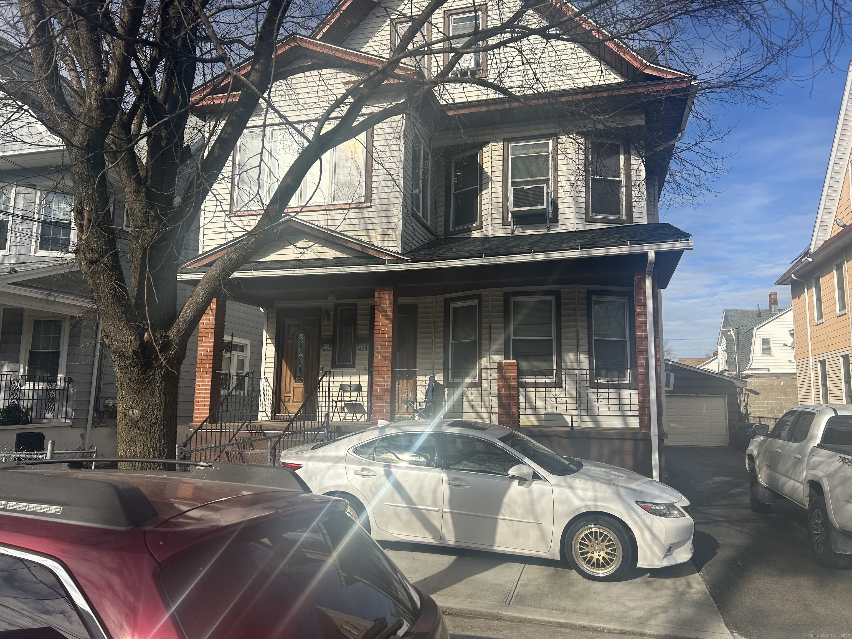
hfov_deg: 67.3
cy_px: 320
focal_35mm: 26
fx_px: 640
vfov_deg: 53.1
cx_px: 426
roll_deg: -0.8
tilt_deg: +8.1
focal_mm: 5.7
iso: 50
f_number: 1.5
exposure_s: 1/4831
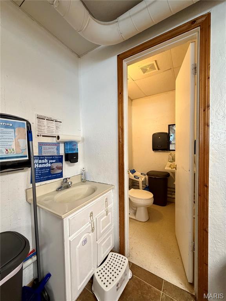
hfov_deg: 85.7
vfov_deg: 102.1
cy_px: 150
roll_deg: +1.1
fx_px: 122
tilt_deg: -1.1
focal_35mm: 14
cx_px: 113
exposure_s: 1/60
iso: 250
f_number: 2.2
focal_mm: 2.22
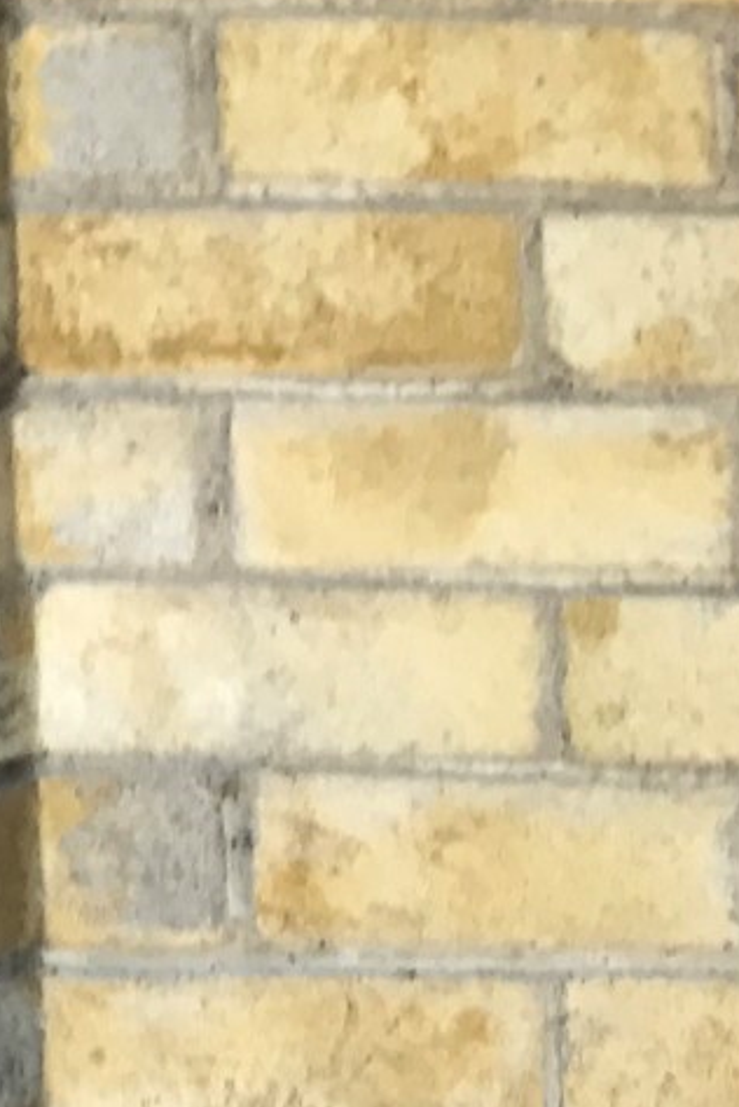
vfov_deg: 15.8
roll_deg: -0.2
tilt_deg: +4.2
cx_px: -1511
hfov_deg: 8.8
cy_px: 1201
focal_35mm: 126
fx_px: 3874
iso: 20
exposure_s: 1/145
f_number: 1.8
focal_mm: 3.99
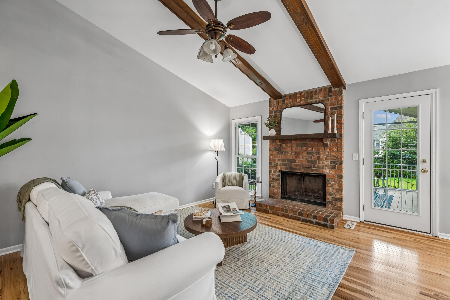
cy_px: 150
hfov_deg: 96.7
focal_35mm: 16
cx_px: 225
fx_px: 200
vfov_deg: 73.7
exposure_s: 1/5
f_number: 7.1
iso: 400
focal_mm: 16
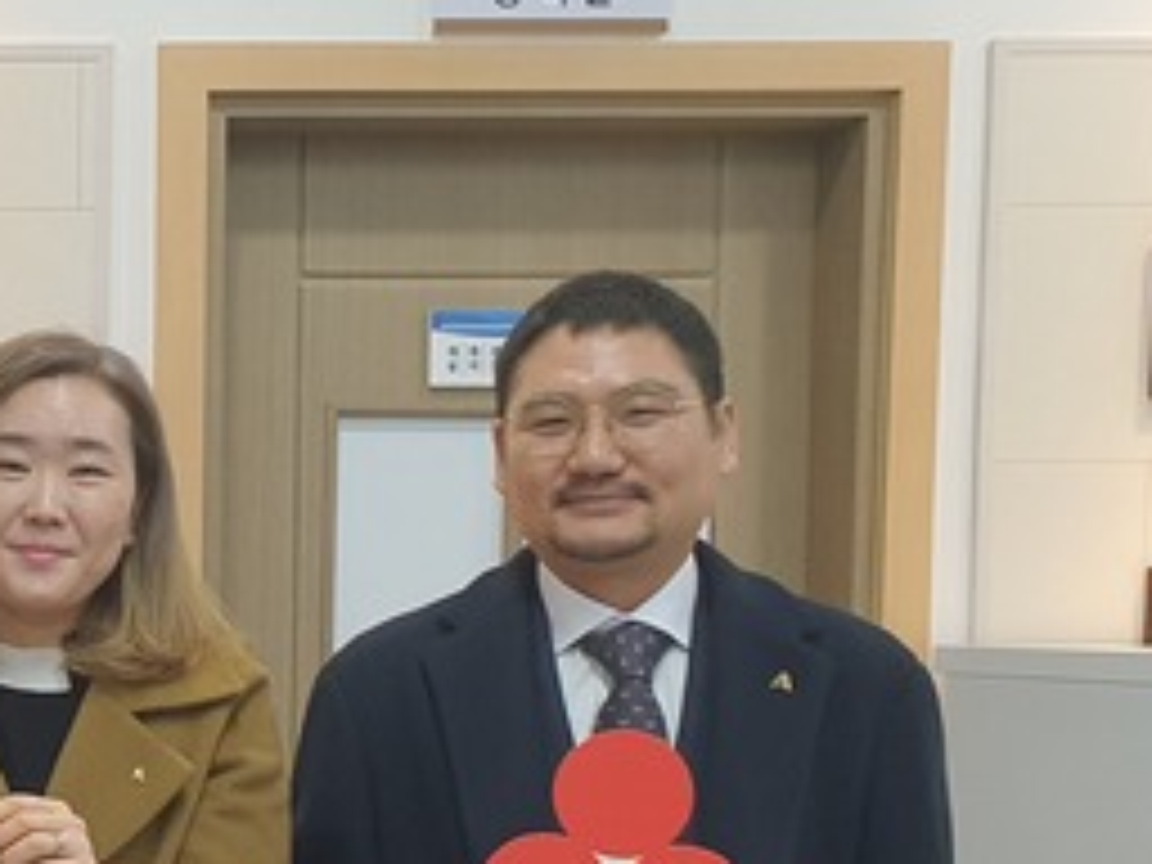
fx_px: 2429
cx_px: -446
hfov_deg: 22.9
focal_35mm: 73
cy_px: 760
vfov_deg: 19.8
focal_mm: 4.3
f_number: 2.4
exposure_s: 1/120
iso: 200
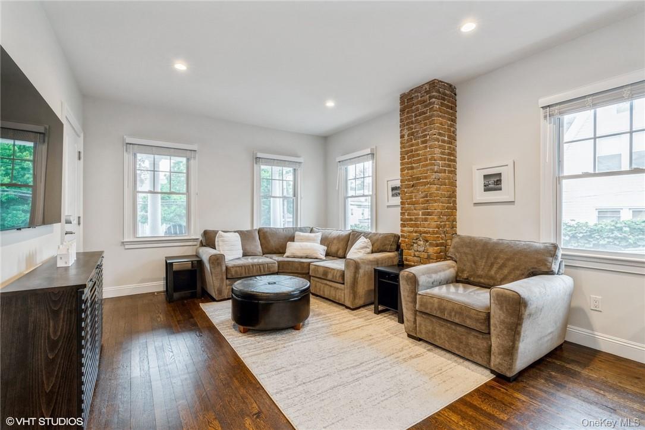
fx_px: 287
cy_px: 215
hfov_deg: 96.7
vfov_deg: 73.7
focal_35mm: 16
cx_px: 322
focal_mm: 16
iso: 200
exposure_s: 1/3
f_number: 9
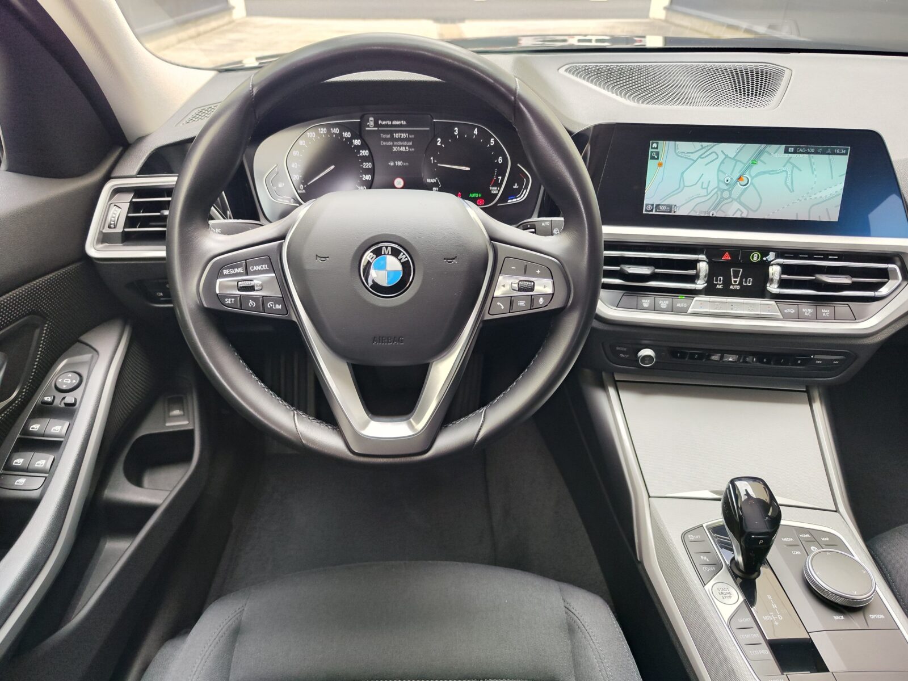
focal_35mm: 23
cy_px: 340
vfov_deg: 58.9
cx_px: 454
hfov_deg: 73.9
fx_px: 603
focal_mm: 7.01
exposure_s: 1/400
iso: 583
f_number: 1.69
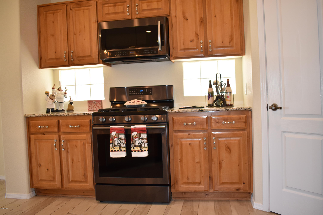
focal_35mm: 30
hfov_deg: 61.9
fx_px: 269
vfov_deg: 43.6
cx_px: 162
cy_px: 108
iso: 800
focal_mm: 20
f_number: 4.5
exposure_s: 1/200
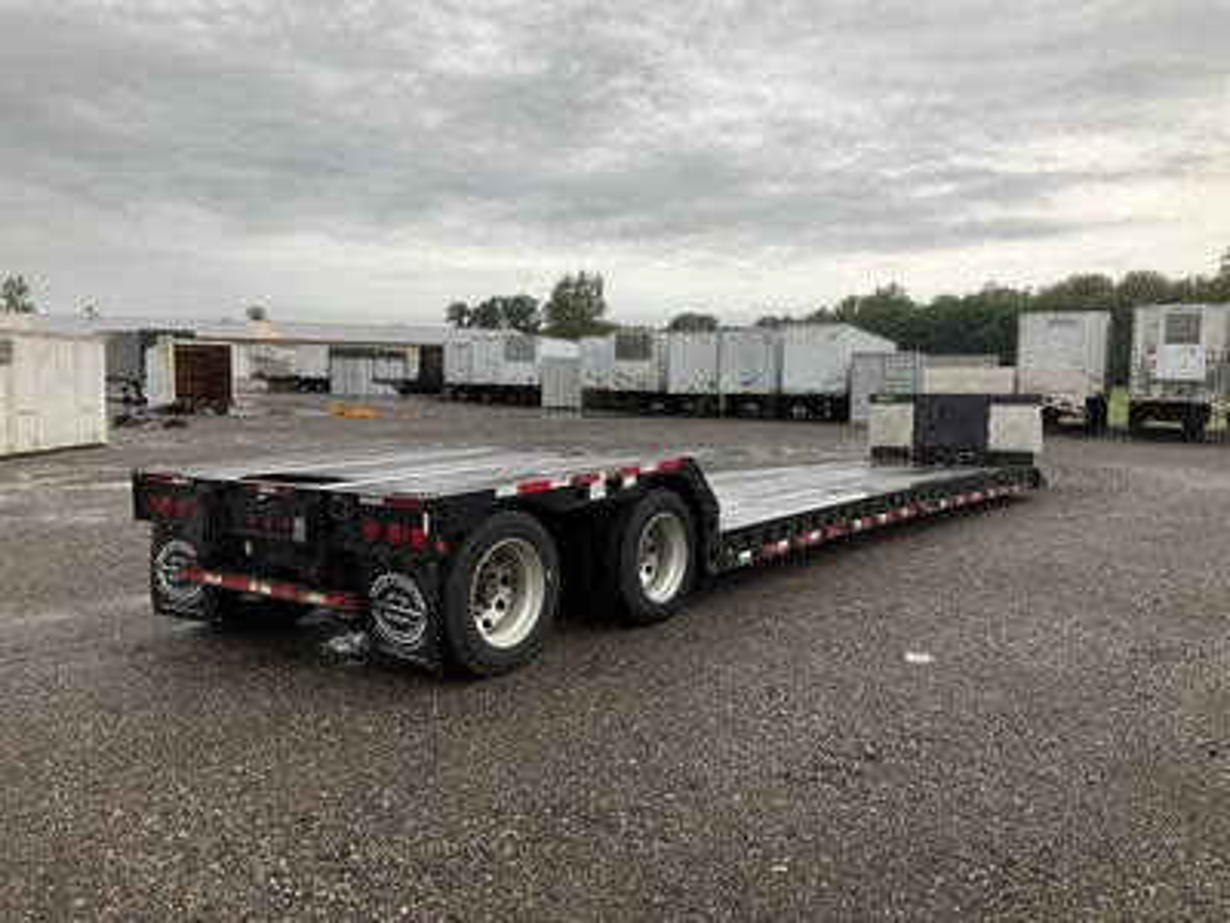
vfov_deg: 48.2
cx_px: 615
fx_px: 1030
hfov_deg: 61.7
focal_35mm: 29
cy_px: 462
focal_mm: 3
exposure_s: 1/620
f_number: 1.8
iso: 25
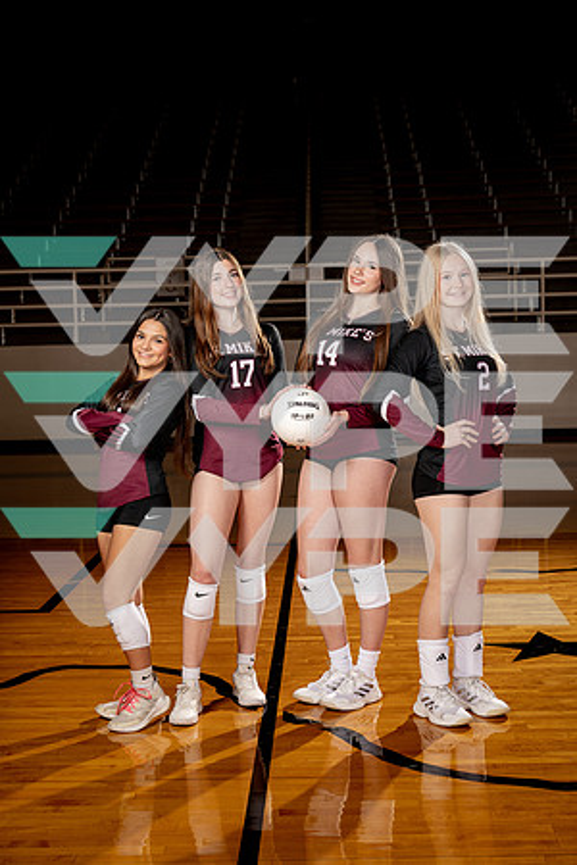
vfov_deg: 35.1
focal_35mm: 57
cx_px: 288
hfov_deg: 23.8
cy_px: 432
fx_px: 1370
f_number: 5.6
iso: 100
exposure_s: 1/250
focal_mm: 57
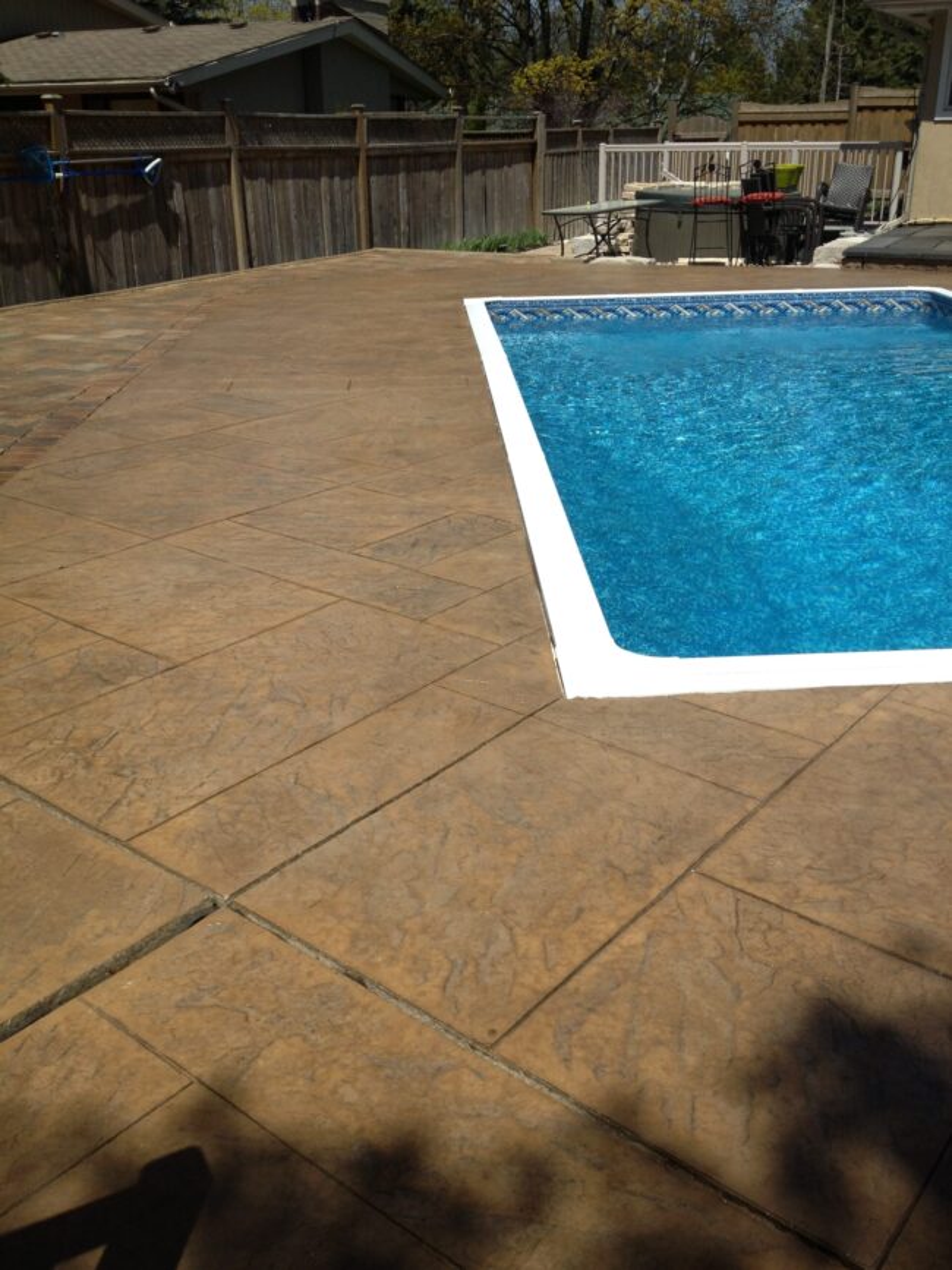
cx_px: 476
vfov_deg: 52.6
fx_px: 1284
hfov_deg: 40.7
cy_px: 635
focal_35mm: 35
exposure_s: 1/2045
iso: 50
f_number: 2.4
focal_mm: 4.28
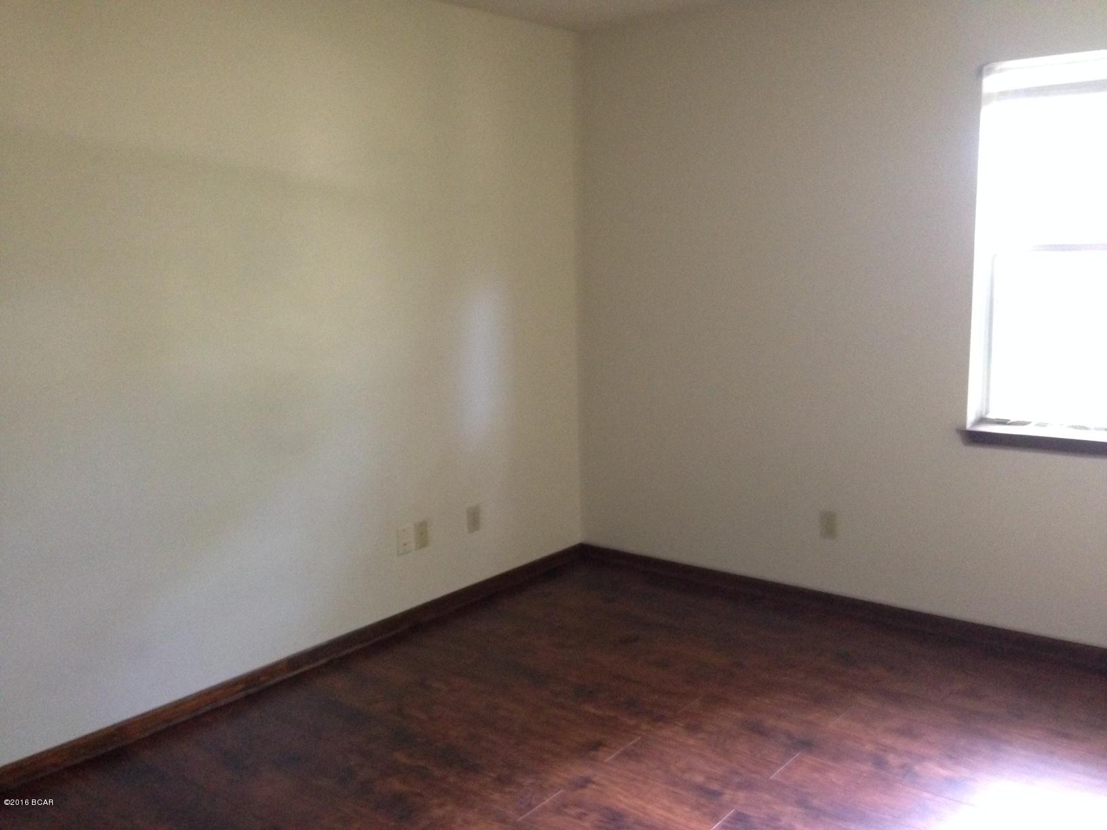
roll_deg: +1.9
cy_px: 415
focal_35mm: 33
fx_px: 1055
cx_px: 554
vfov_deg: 42.9
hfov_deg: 55.4
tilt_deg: -12.5
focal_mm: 4.12
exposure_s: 1/17
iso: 320
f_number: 2.4
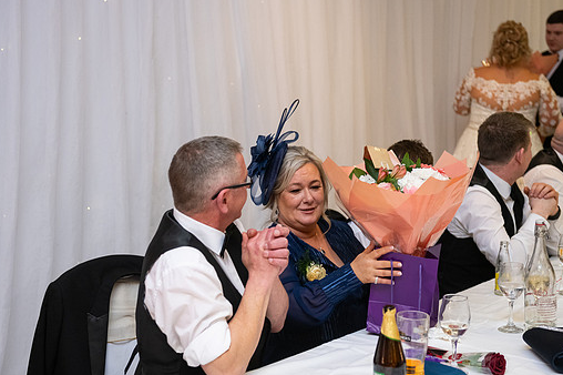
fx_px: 1000
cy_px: 184
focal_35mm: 64
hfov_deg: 31.4
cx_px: 278
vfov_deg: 21.2
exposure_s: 1/160
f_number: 3.5
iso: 1250
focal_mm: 56
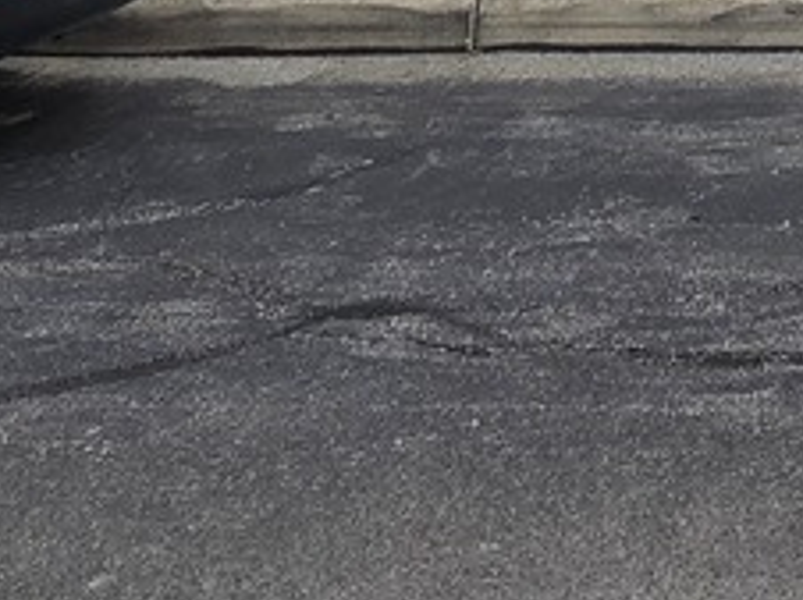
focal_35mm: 83
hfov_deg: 21.3
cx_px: 1052
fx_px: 1923
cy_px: -774
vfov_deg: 13.6
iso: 50
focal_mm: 2.2
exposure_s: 1/3001
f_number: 2.2
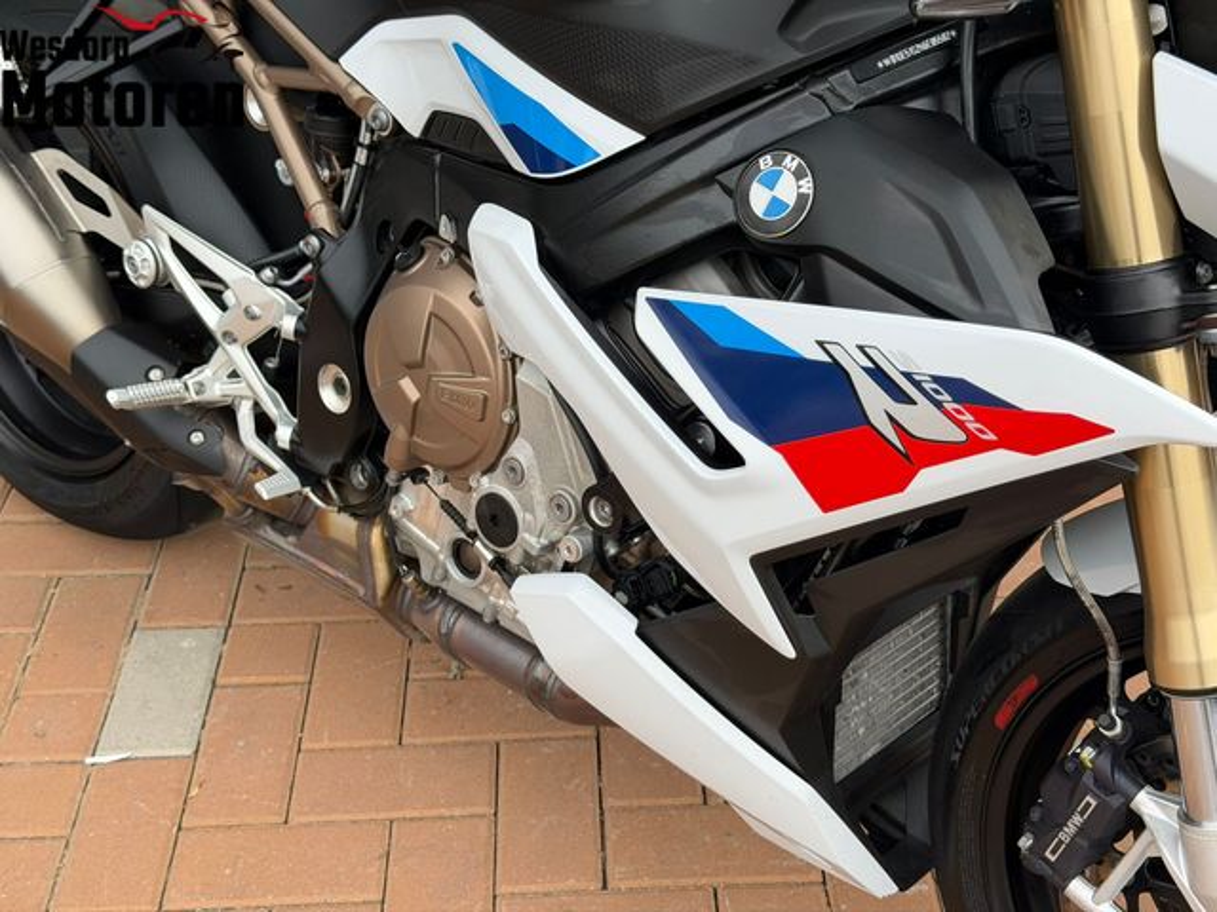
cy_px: 456
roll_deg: +1.8
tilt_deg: -32.4
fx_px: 1688
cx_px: 608
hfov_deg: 39.7
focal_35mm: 48
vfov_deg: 30.3
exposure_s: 1/1608
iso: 64
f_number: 1.78
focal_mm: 6.76
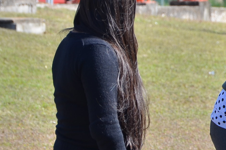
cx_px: 277
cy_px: 124
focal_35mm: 612
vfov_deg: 2.2
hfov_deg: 3.4
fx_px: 3834
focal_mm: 105
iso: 100
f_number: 5.6
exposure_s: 1/250
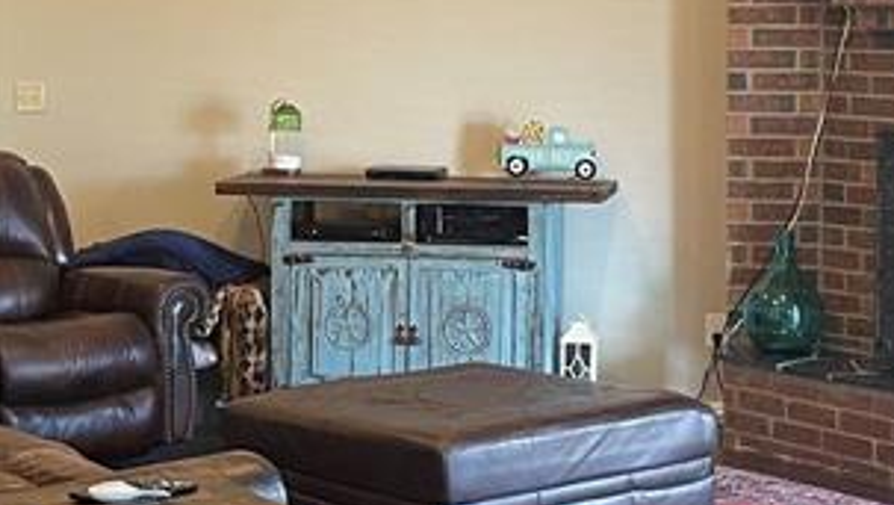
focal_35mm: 92
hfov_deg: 23.1
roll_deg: -0.3
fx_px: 2183
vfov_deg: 13.2
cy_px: 171
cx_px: 513
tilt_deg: -4.3
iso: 400
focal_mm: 5.1
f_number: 1.6
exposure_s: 1/60
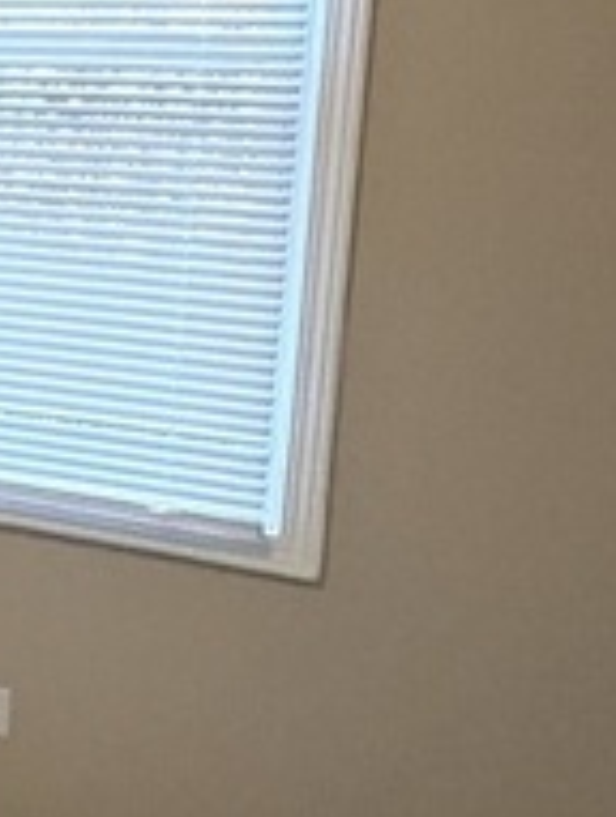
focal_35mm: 79
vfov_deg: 24.6
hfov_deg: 14.6
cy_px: 287
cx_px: -710
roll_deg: -1.1
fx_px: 1868
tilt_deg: -7.3
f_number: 2.2
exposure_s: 1/60
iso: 320
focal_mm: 2.22
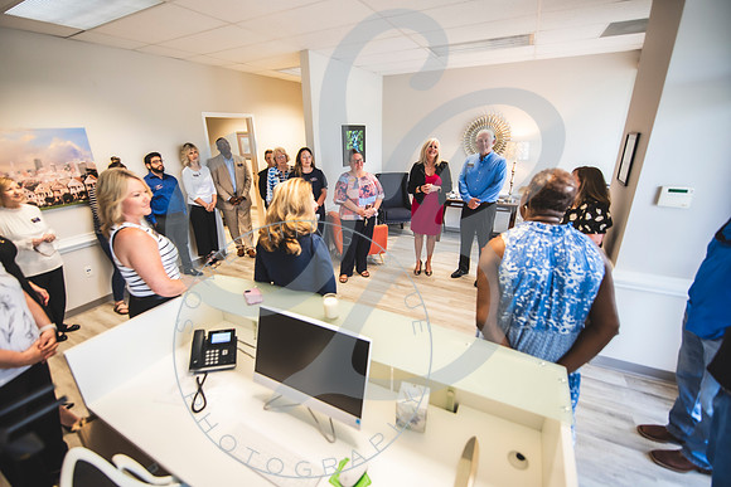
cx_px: 353
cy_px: 244
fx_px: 301
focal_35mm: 15
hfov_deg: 100.9
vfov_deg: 77.9
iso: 1000
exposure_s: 1/200
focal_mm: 14
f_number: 2.8
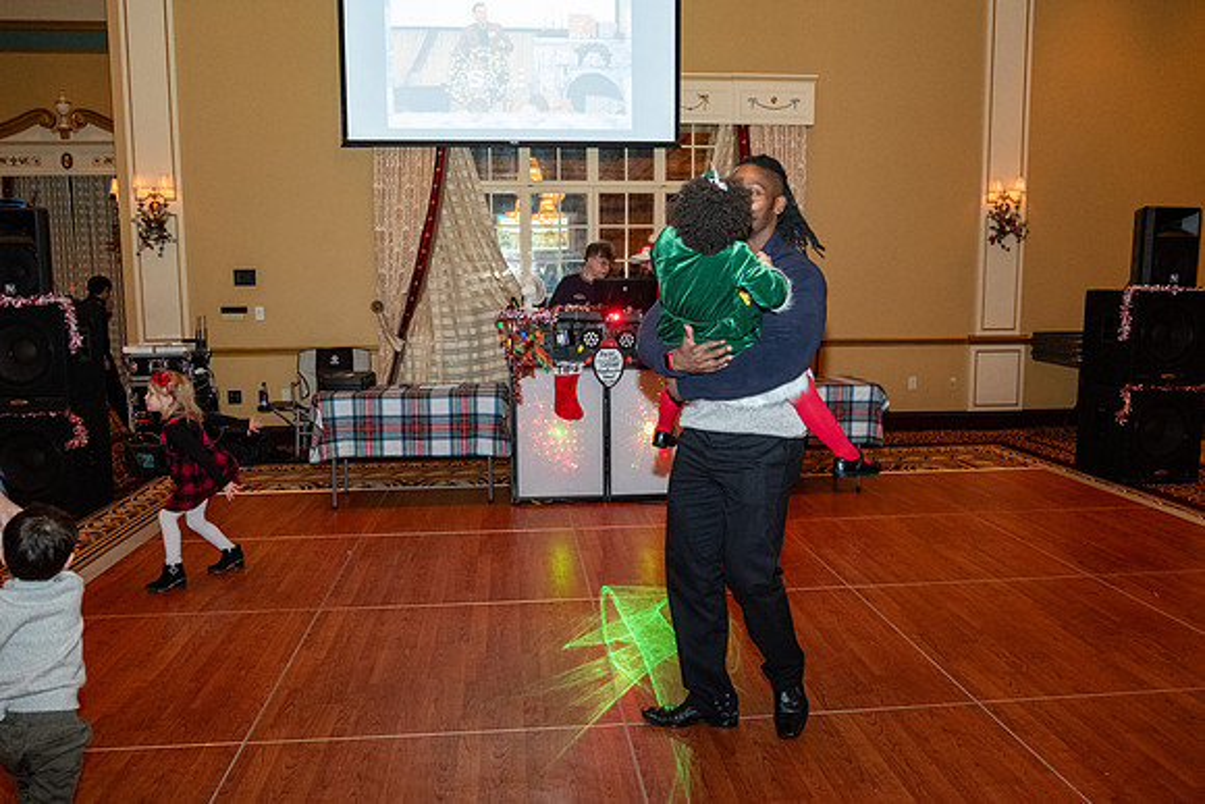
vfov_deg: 48.0
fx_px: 904
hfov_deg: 67.4
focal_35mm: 27
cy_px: 402
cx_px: 602
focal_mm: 18
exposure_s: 1/125
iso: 2500
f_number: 2.8
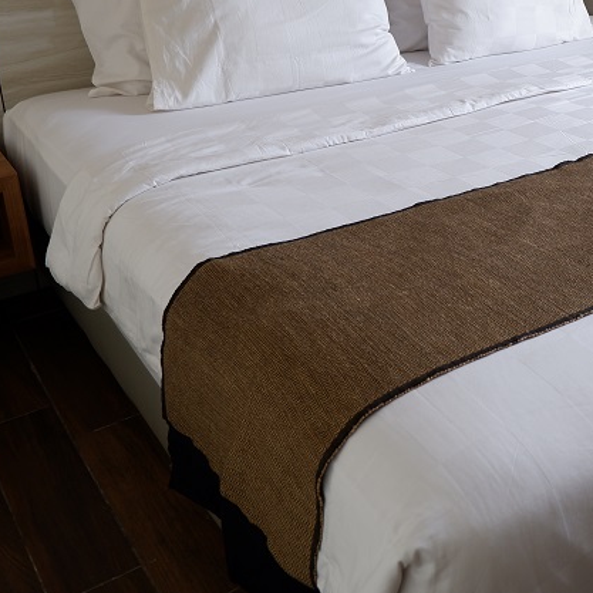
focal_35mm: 45
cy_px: 159
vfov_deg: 36.8
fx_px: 872
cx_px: 511
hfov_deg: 35.7
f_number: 3.5
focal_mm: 15
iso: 200
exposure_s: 1/25
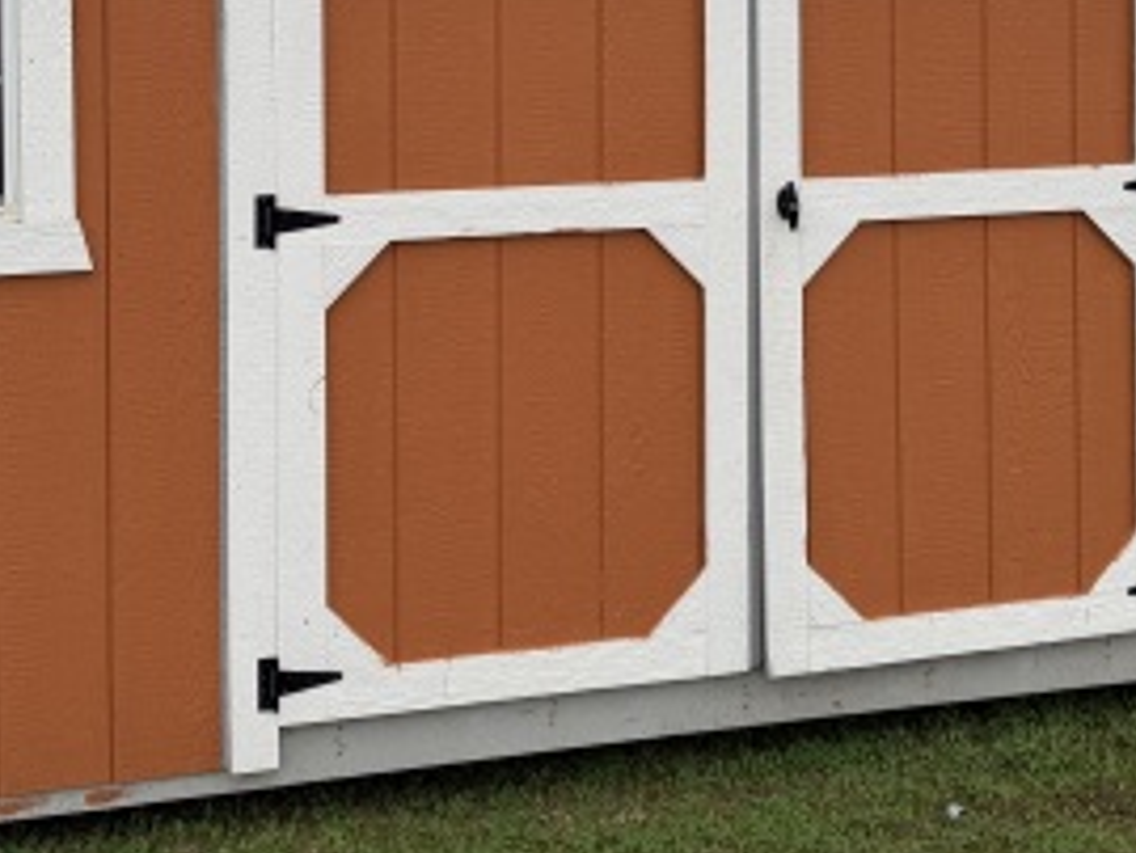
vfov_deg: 24.4
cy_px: -13
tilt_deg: -0.5
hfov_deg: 33.8
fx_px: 1871
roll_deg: -0.2
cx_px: 557
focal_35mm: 57
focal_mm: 6.76
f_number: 1.78
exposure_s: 1/1361
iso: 80
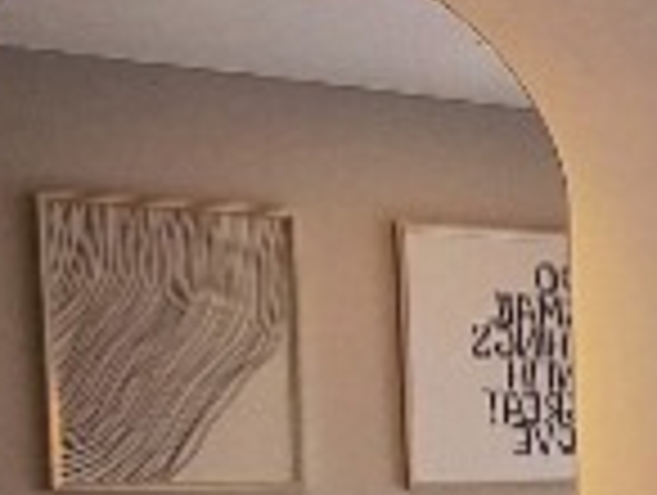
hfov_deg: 14.1
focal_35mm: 89
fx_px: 1692
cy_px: 558
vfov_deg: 16.1
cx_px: 1616
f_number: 2.2
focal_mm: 2.2
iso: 80
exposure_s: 1/100
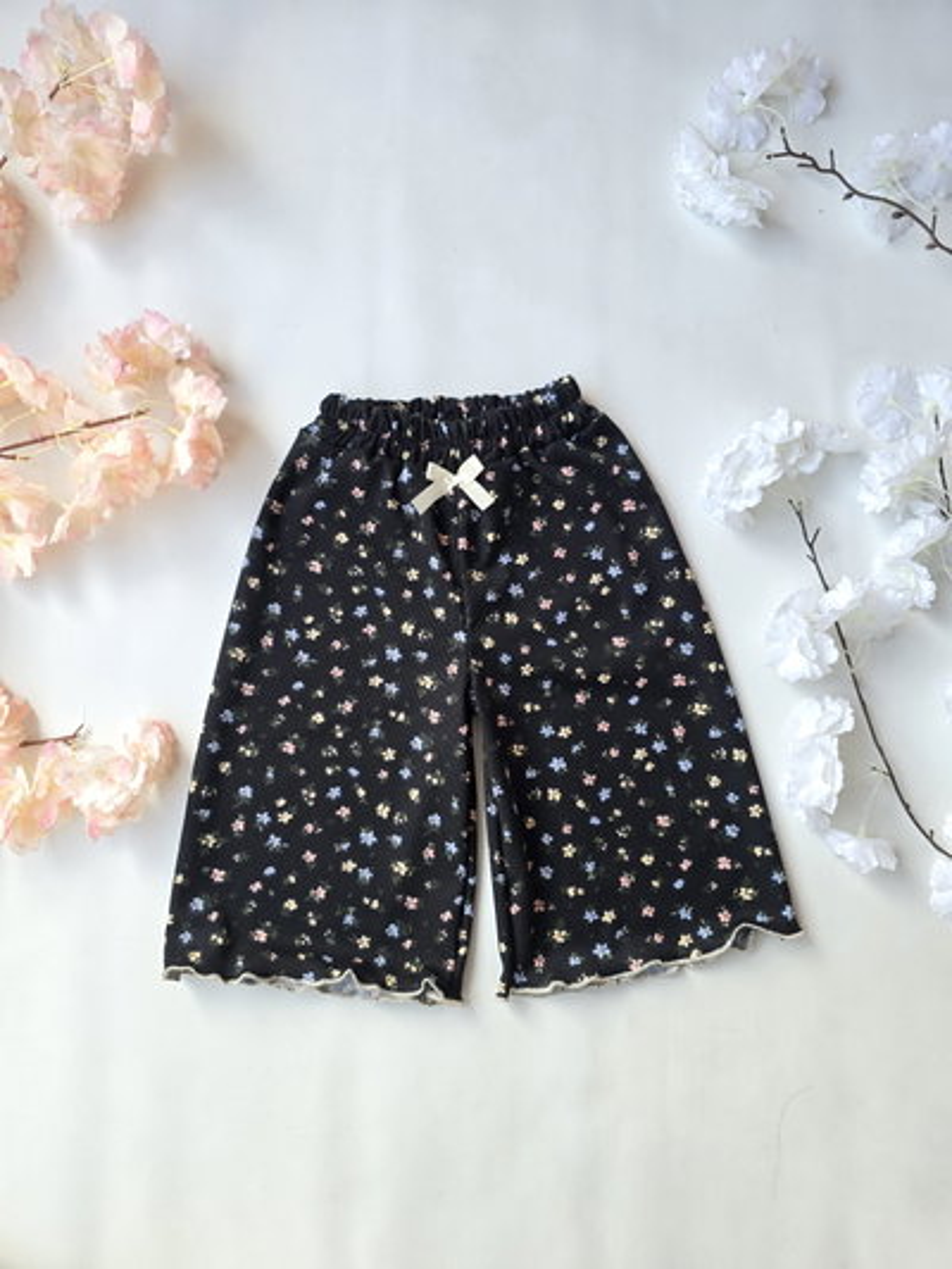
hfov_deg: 58.9
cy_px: 634
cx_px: 476
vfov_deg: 73.9
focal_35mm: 23
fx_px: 843
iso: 100
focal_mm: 6.3
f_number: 1.7
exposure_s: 1/180
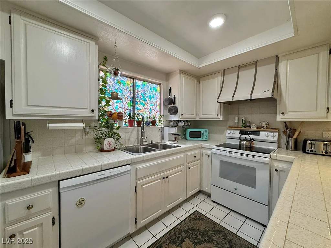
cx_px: 166
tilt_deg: -0.9
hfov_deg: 102.1
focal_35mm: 14
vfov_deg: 85.7
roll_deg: -0.1
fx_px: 134
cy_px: 124
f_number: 2.2
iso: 160
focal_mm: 2.22
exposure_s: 1/120
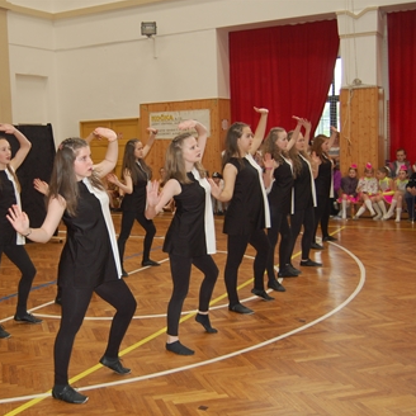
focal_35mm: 45
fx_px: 607
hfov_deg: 37.3
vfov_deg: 37.8
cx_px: 128
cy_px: 208
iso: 400
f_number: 3.8
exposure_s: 1/60
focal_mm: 23
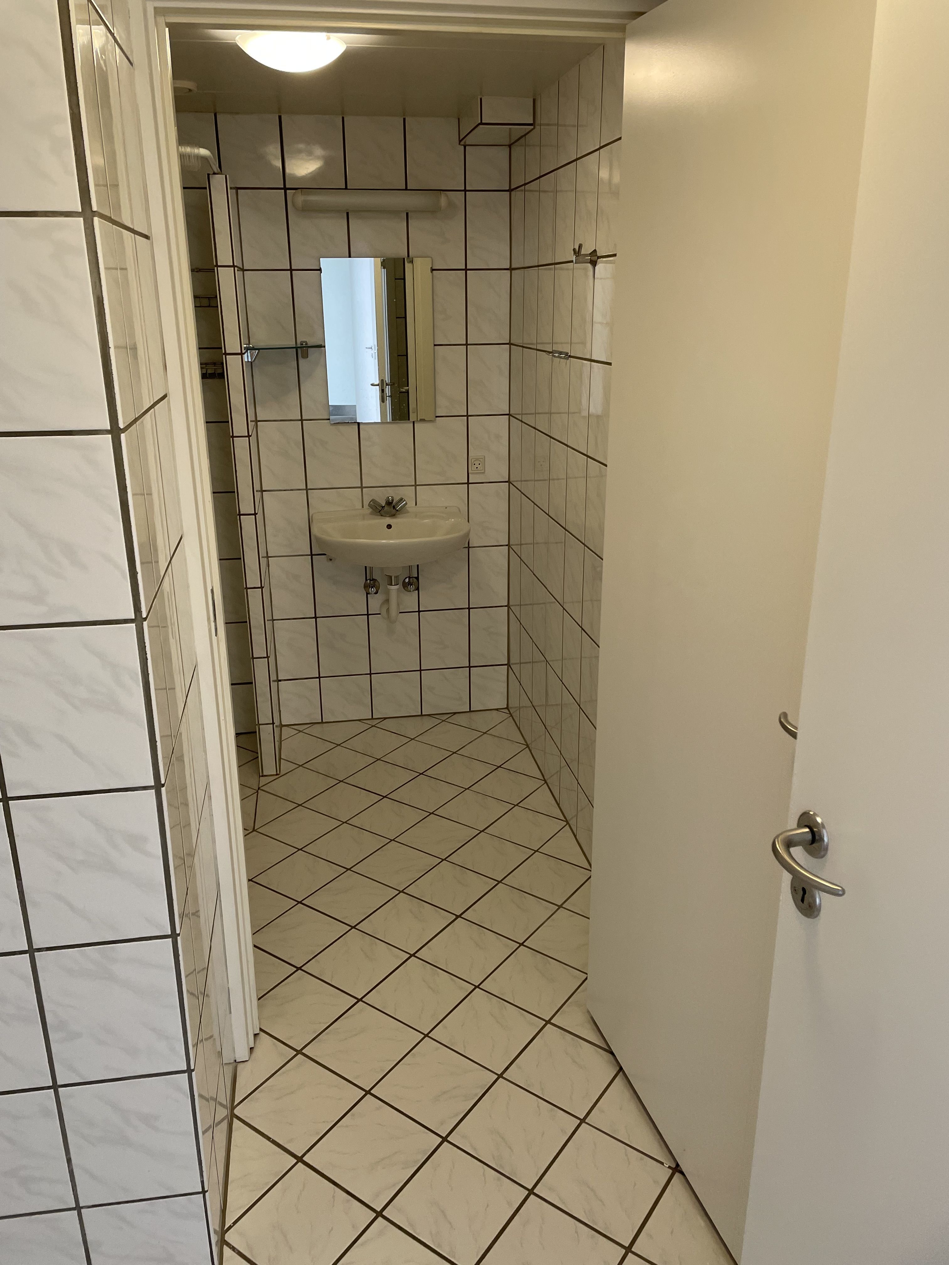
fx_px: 950
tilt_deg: -19.1
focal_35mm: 26
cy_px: 632
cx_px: 474
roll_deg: +2.3
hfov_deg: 53.1
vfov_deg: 67.3
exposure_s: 1/121
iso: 125
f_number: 1.6
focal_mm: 4.2
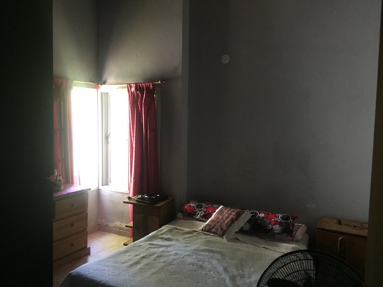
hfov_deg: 61.6
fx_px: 321
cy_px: 144
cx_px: 192
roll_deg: -1.1
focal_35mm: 29
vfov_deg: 48.3
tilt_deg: -5.9
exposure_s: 1/33
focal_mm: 4.15
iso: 250
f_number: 2.2
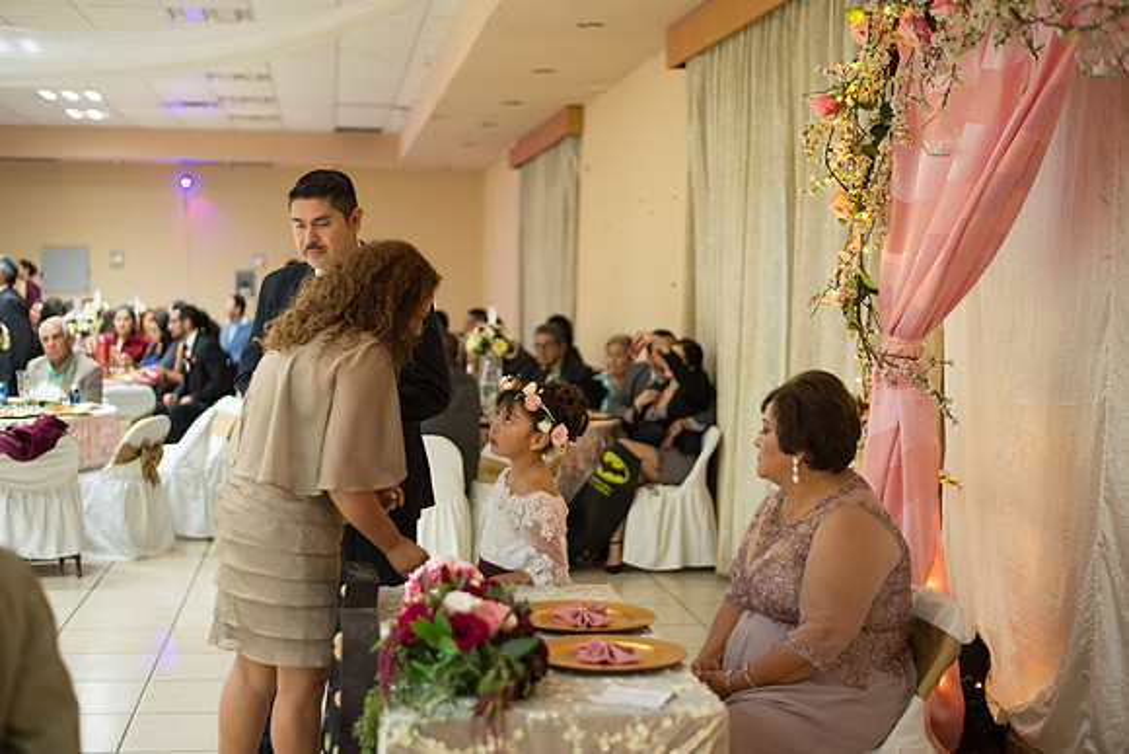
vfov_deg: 27.0
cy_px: 377
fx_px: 1568
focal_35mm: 50
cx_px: 564
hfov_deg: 39.6
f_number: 1.8
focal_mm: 50
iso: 1600
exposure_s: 1/60
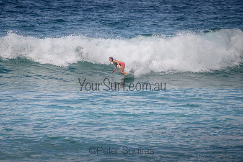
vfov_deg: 2.5
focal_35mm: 549
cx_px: 113
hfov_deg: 3.8
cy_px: 65
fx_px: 3709
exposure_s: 1/2000
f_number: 5.6
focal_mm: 400
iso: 320
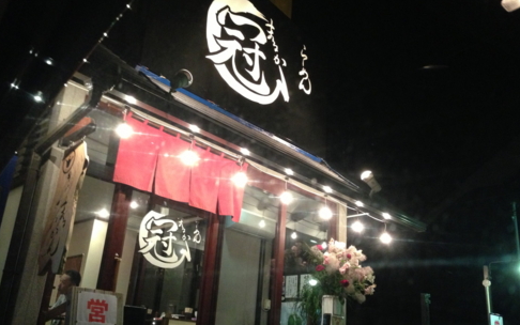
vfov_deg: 35.3
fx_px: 510
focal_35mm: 36
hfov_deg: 54.0
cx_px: 258
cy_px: 182
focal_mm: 4.13
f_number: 2.4
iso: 400
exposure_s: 1/17
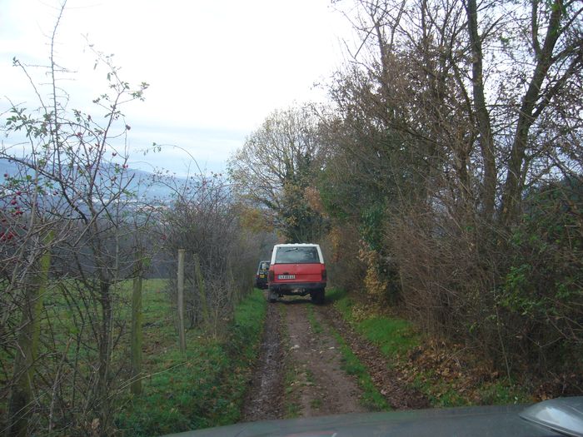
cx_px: 292
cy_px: 218
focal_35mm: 35
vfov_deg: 40.7
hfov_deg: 52.6
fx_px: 589
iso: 80
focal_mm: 5.8
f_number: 2.8
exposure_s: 1/100
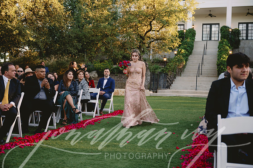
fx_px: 302
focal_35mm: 43
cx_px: 126
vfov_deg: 31.2
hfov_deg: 45.5
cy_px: 84
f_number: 2.8
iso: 320
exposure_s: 1/640
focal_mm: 43
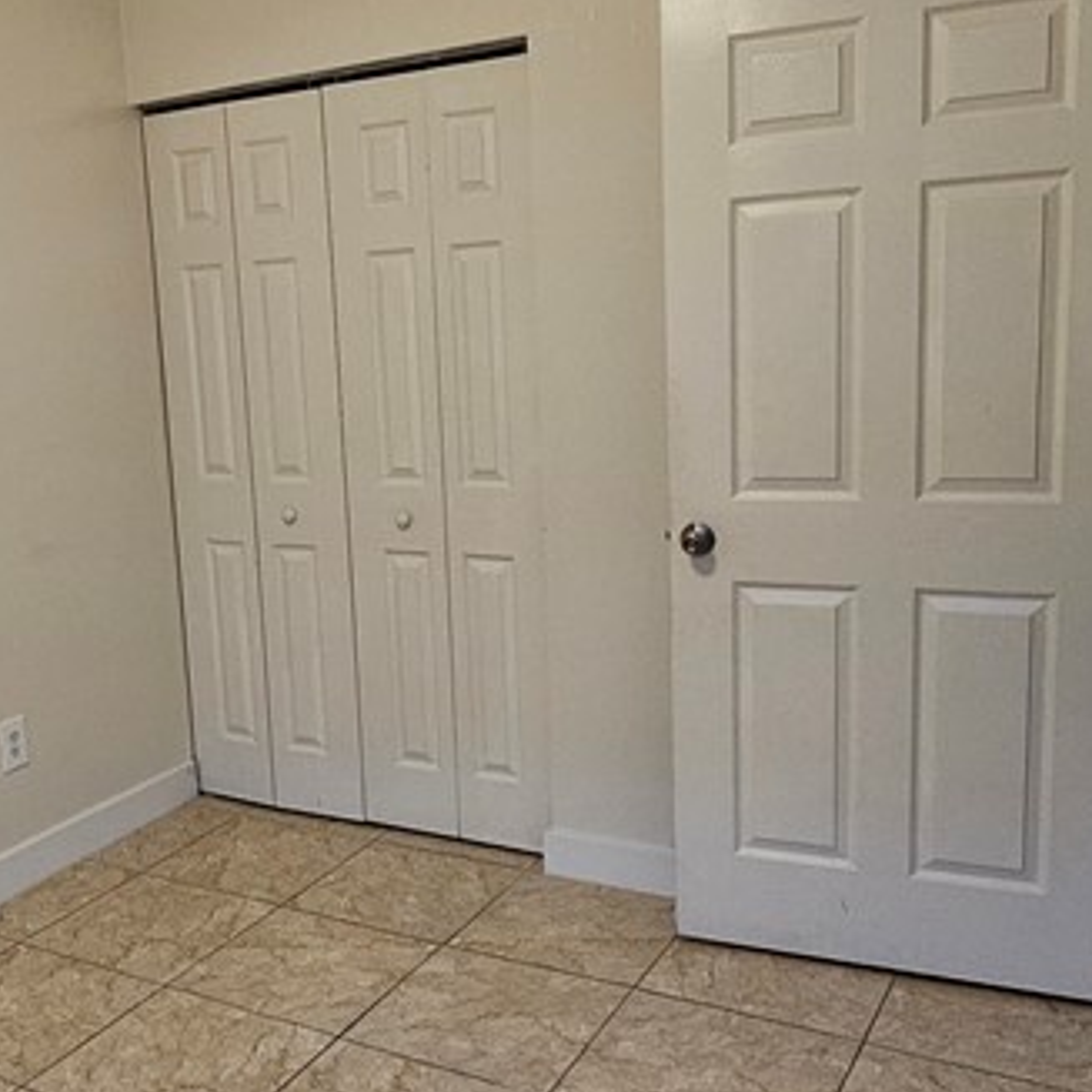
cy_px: 528
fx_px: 1285
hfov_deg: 44.3
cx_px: 254
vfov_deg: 46.0
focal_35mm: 36
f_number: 2.2
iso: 320
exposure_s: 1/60
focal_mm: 2.2
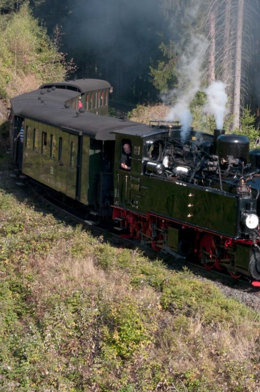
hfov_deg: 11.4
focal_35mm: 120
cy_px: 145
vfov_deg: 17.1
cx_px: 177
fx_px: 1304
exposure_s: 1/125
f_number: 16
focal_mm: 50
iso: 400
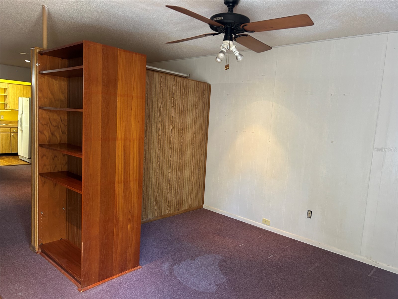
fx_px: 299
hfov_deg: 67.3
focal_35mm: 26
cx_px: 199
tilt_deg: -6.7
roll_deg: -3.5
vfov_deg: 53.1
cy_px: 150
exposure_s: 1/60
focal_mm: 5.7
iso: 200
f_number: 1.5
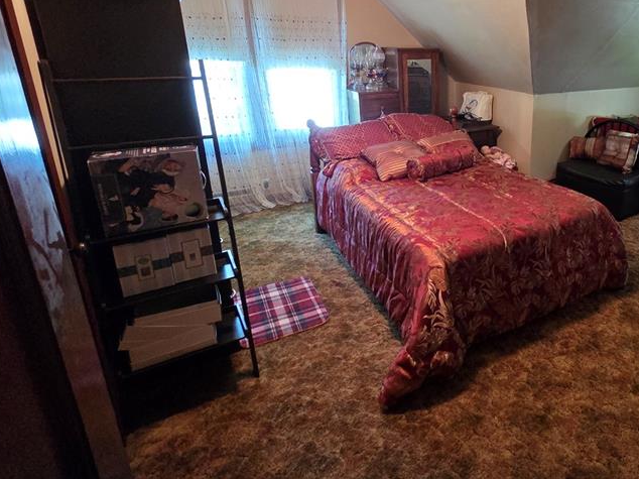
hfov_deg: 74.1
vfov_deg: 62.3
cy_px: 173
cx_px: 469
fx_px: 388
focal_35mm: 21
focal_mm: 2.2
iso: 1250
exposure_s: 1/60
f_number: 2.2
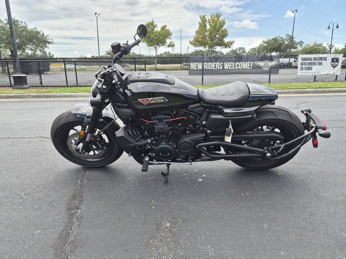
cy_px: 130
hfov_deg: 73.9
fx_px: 230
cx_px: 173
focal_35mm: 23
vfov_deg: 58.9
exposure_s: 1/3440
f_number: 1.8
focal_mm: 5.4
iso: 80
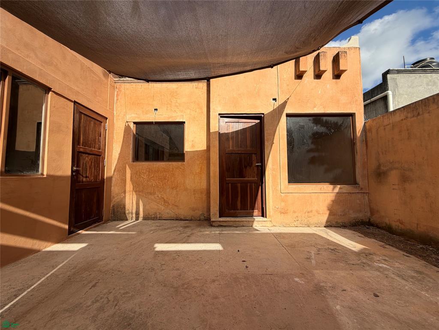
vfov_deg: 85.7
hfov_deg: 102.1
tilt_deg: +3.9
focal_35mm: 14
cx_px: 220
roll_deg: +0.8
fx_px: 178
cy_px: 165
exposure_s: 1/864
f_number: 2.2
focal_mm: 2.22
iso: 20
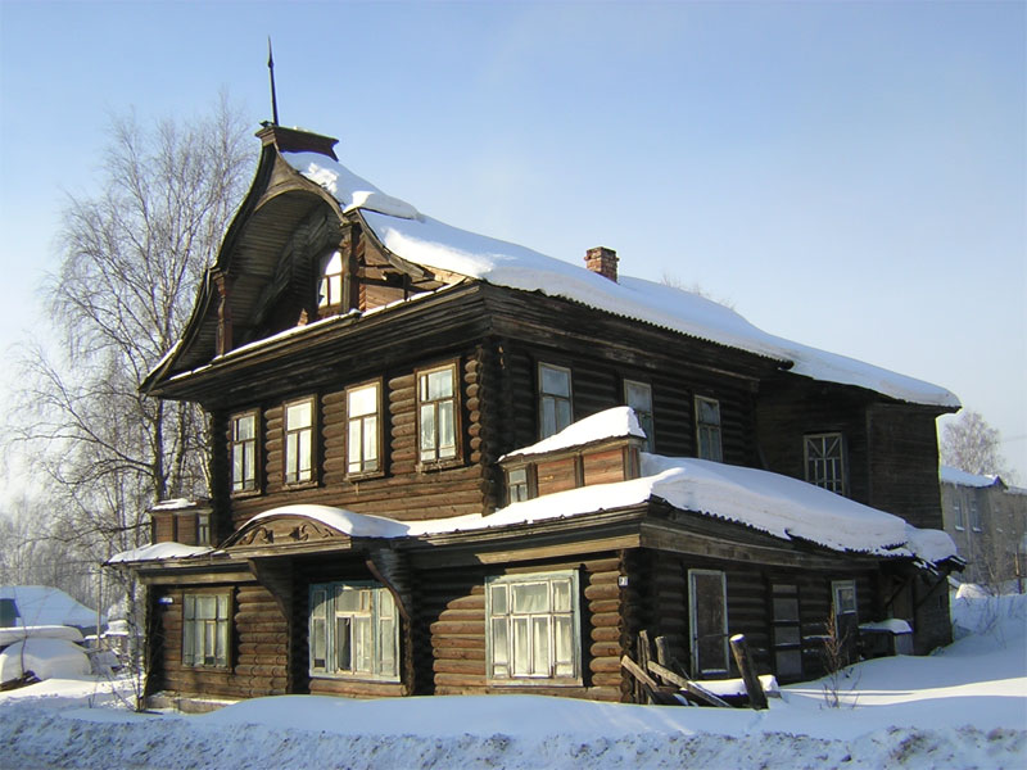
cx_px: 514
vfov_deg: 39.7
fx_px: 1068
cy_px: 385
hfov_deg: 51.4
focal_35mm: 36
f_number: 5.2
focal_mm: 4.7
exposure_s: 1/205
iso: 100
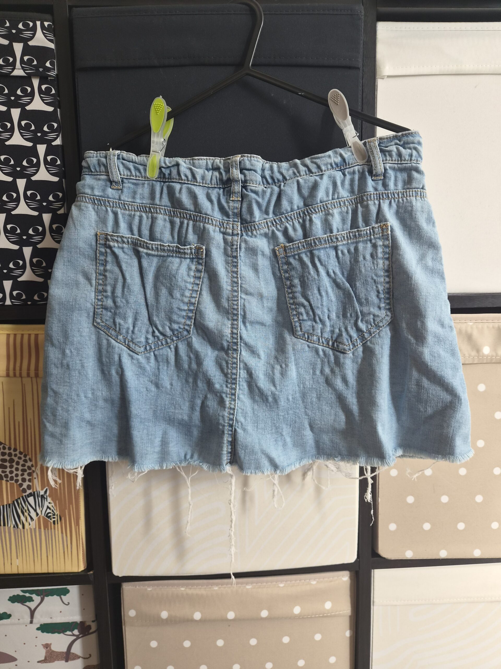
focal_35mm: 23
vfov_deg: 73.9
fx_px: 444
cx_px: 250
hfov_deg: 58.9
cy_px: 334
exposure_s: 1/100
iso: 100
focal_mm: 5.4
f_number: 1.8
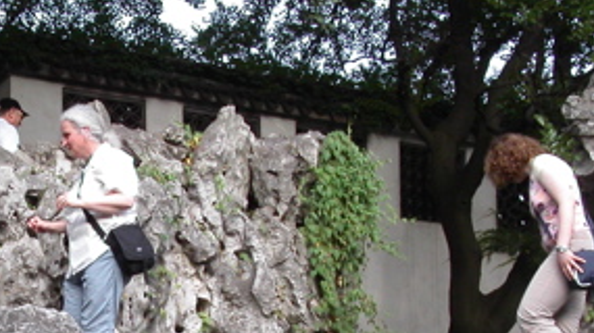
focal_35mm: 93
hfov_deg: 22.4
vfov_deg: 12.8
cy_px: 352
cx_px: 56
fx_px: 1464
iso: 100
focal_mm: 7.8
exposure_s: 1/125
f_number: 5.6
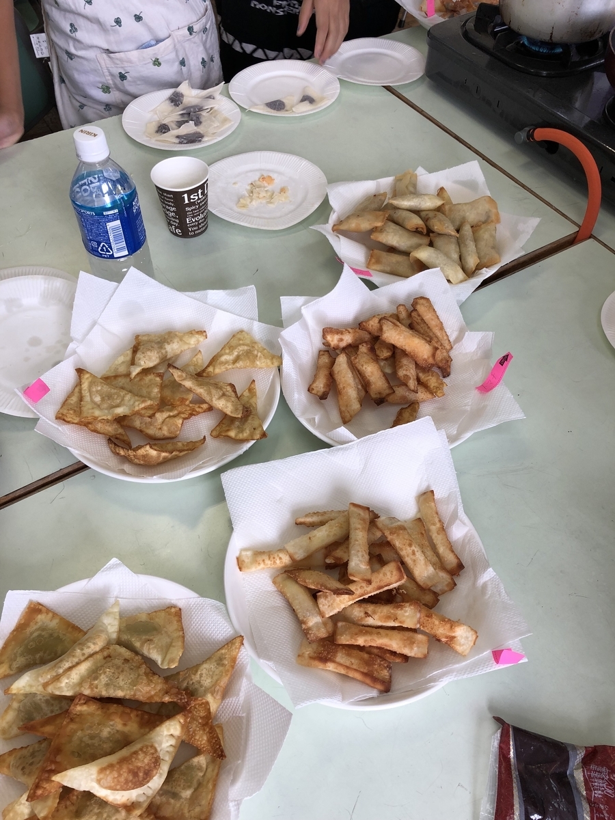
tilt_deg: -54.4
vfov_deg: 63.4
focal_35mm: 28
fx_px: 663
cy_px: 410
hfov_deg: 49.7
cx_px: 308
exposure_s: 1/100
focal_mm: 3.99
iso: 25
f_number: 1.8
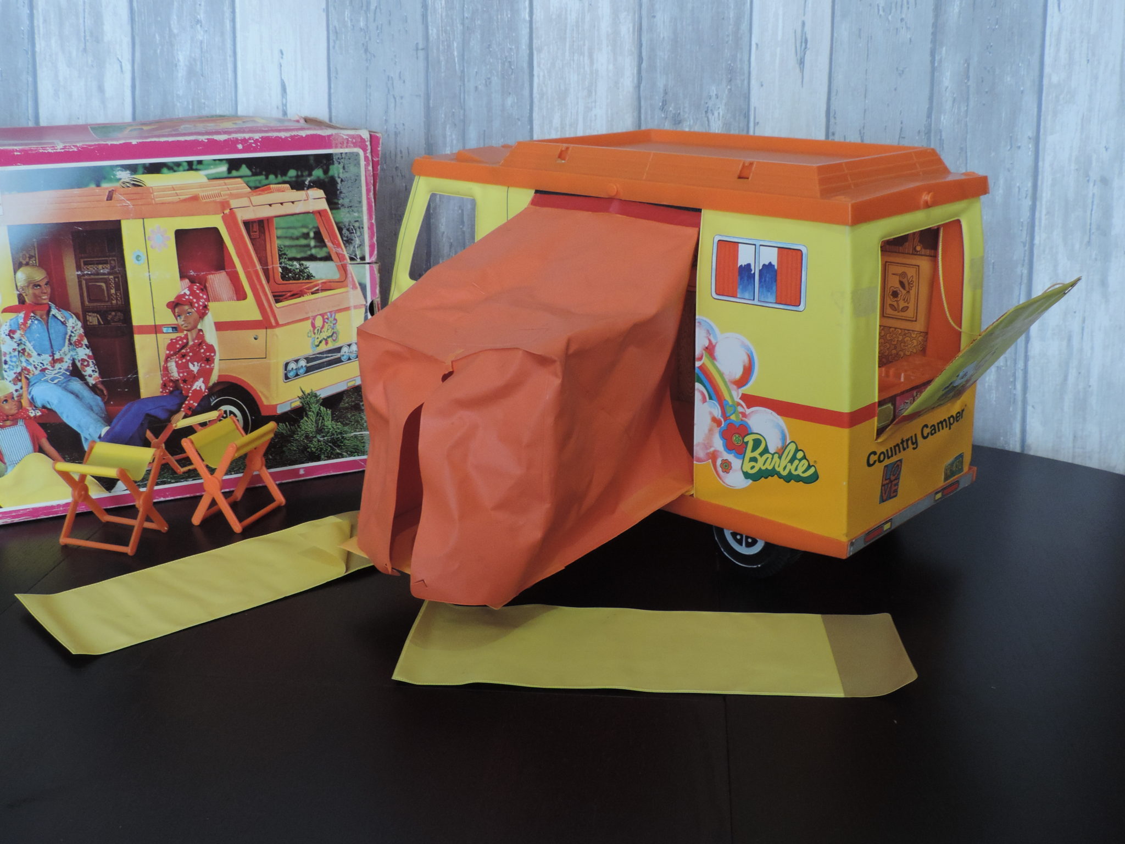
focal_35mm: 40
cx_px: 562
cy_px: 422
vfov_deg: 36.0
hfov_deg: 46.8
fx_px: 1300
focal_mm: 7.1
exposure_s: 1/13
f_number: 3.3
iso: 400
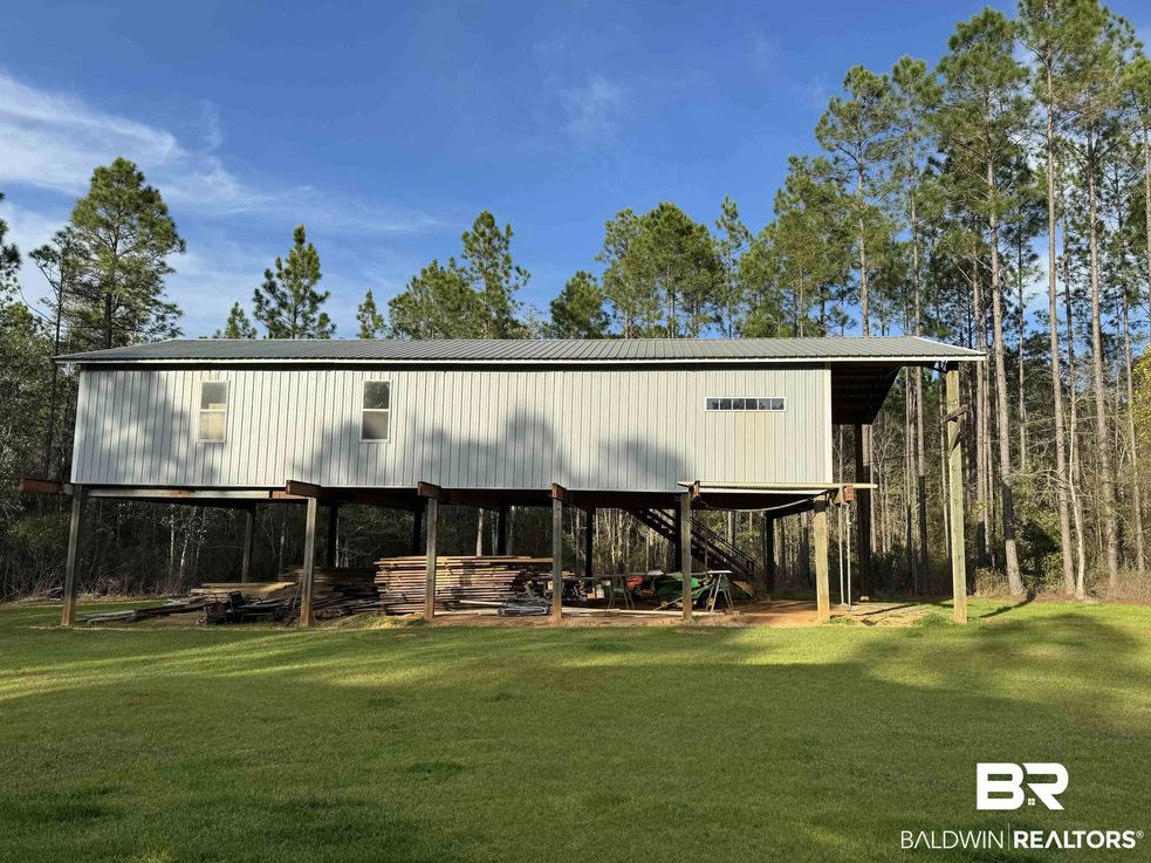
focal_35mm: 25
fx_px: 831
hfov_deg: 69.4
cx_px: 573
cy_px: 444
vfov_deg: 54.9
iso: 80
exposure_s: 1/2959
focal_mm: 6.76
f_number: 1.78
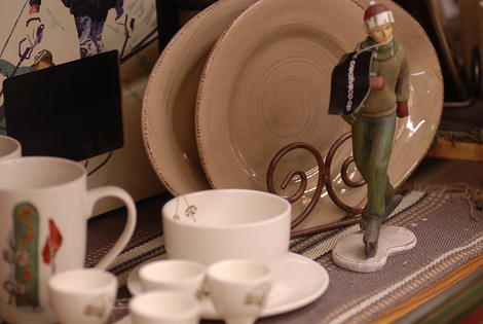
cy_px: 162
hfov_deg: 17.0
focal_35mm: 120
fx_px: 1613
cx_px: 242
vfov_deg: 11.5
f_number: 2.8
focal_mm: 80
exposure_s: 1/15
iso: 200
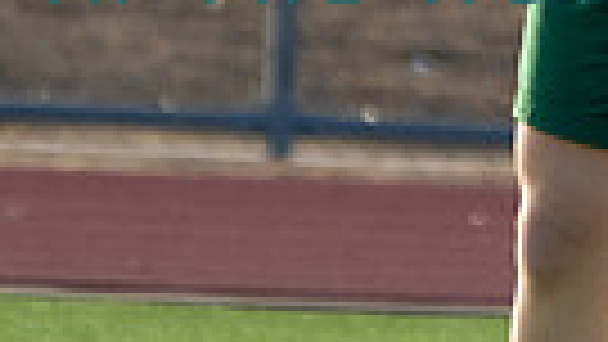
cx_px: 757
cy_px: -317
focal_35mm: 2492
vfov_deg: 0.5
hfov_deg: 0.9
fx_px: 40183
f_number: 5.6
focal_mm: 276
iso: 500
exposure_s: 1/1250
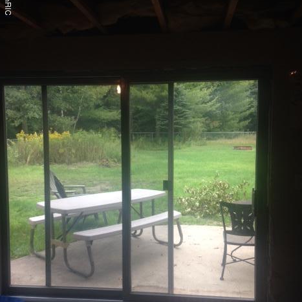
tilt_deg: -5.8
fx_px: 395
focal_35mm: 40
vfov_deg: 41.8
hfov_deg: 41.9
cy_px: 162
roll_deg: +1.3
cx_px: 150
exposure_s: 1/60
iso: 50
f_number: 2.4
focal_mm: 4.12
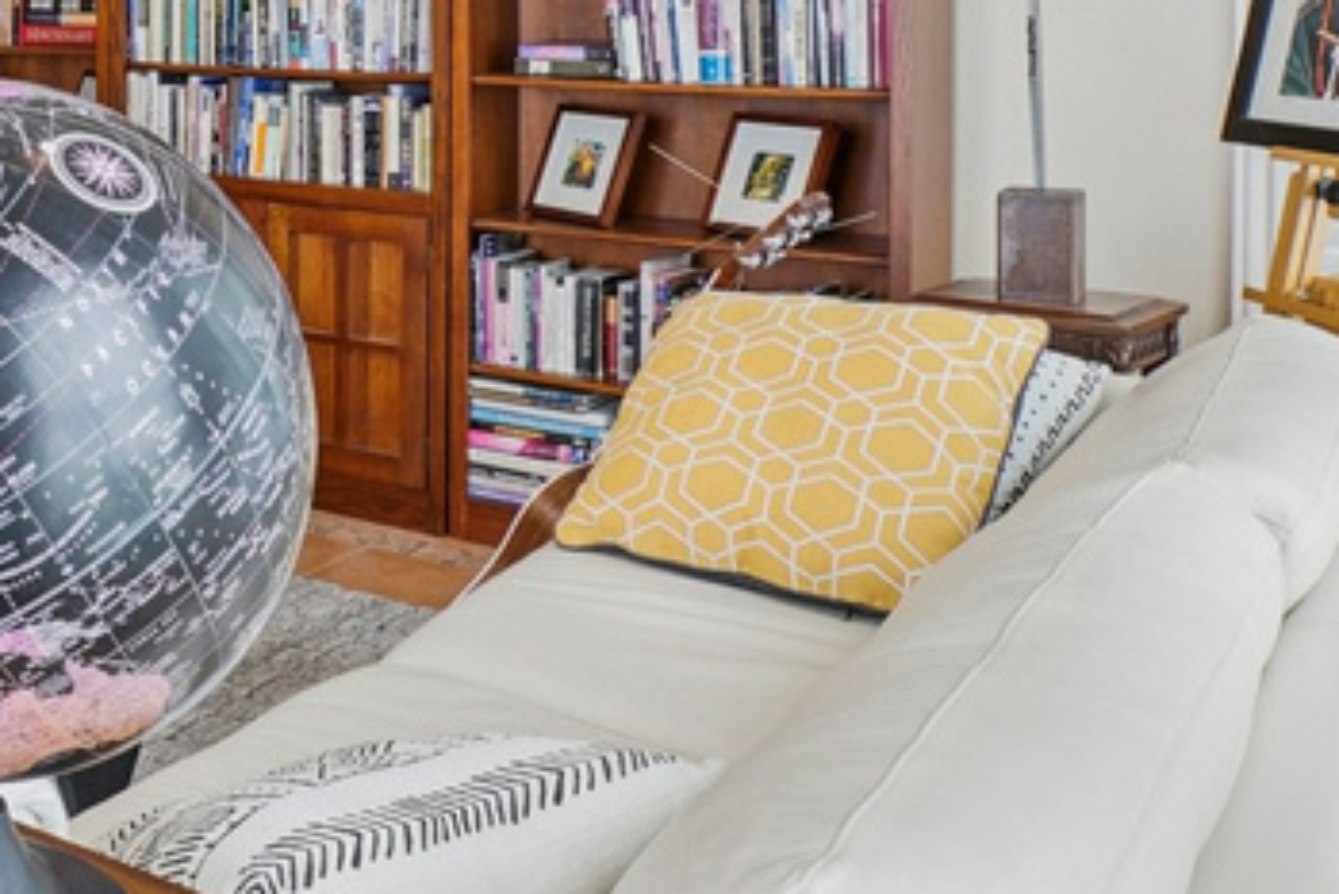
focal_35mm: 47
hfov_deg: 34.9
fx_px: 1749
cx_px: -192
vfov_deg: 27.1
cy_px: -2
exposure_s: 1/25
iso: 400
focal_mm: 16
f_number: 8
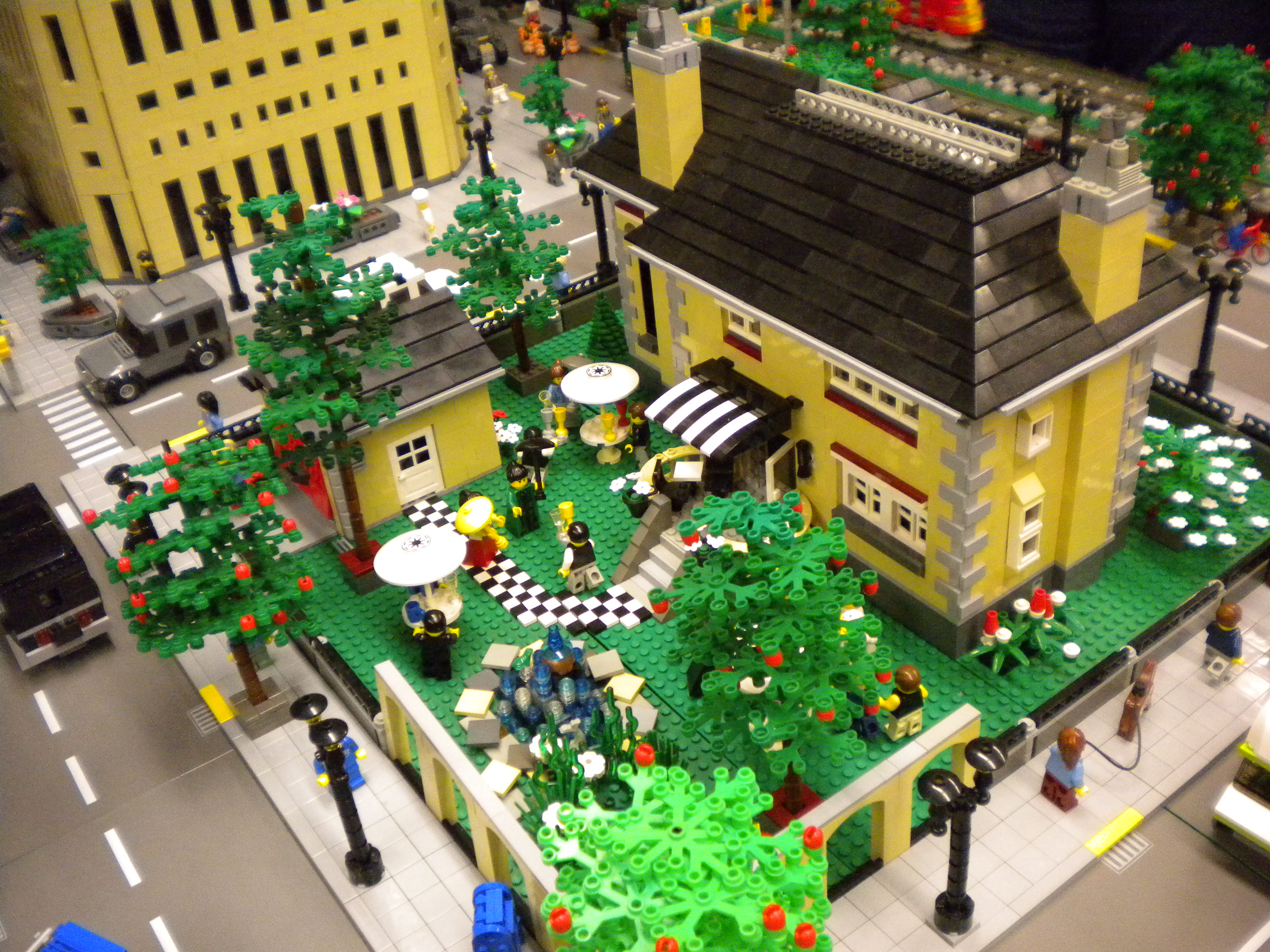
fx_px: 1284
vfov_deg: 40.7
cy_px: 476
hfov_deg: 52.6
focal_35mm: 35
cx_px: 635
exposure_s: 1/56.5
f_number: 3.1
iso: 696
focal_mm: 6.3
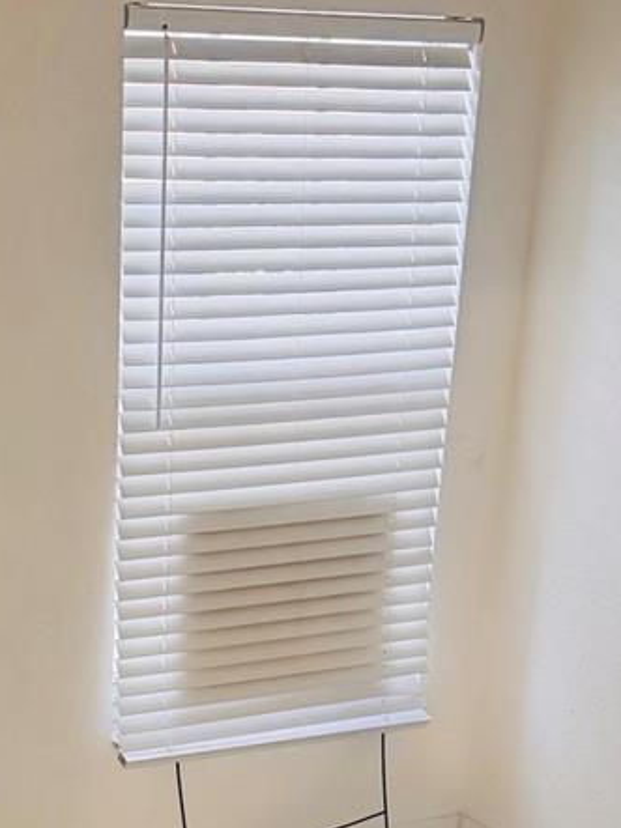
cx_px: 71
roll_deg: +0.4
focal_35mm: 65
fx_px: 1556
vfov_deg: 27.9
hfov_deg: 22.1
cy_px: 849
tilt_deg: -22.3
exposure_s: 1/60
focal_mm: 6.76
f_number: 1.78
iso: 250
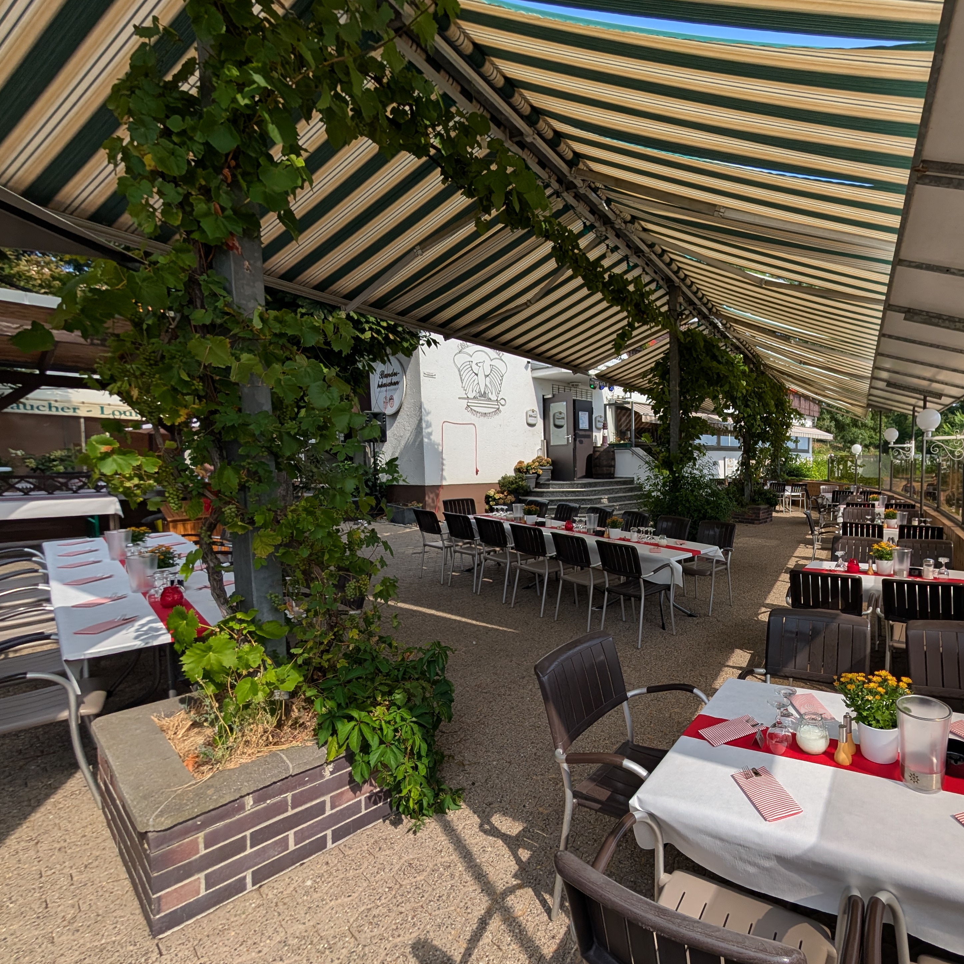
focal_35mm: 15
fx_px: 473
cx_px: 675
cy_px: 499
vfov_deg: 91.1
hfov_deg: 86.4
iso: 53
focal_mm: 2.02
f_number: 1.7
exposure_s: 1/1828
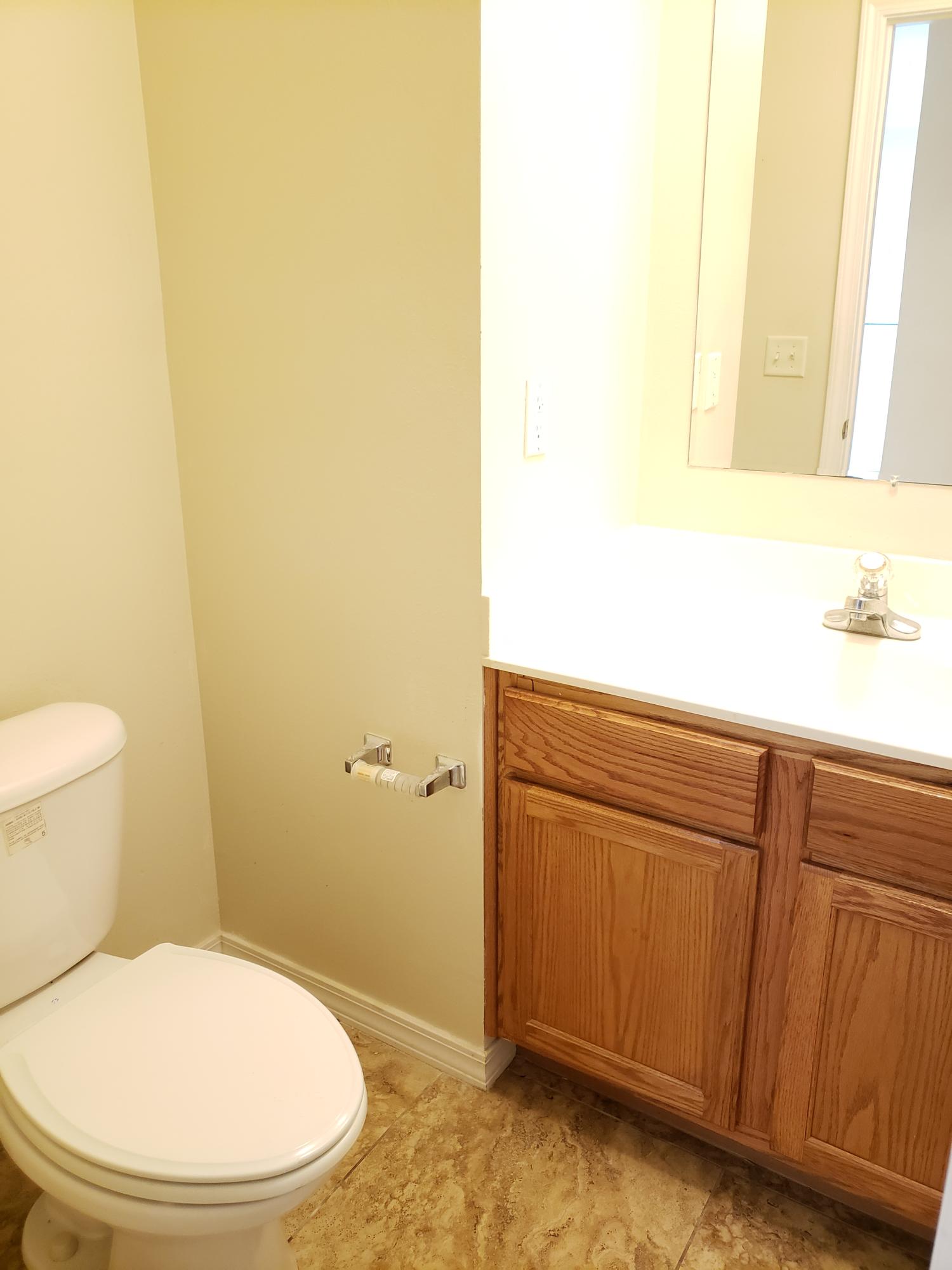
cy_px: 635
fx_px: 953
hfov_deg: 53.1
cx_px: 476
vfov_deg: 67.3
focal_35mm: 26
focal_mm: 4.3
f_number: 1.5
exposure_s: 1/12
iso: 250
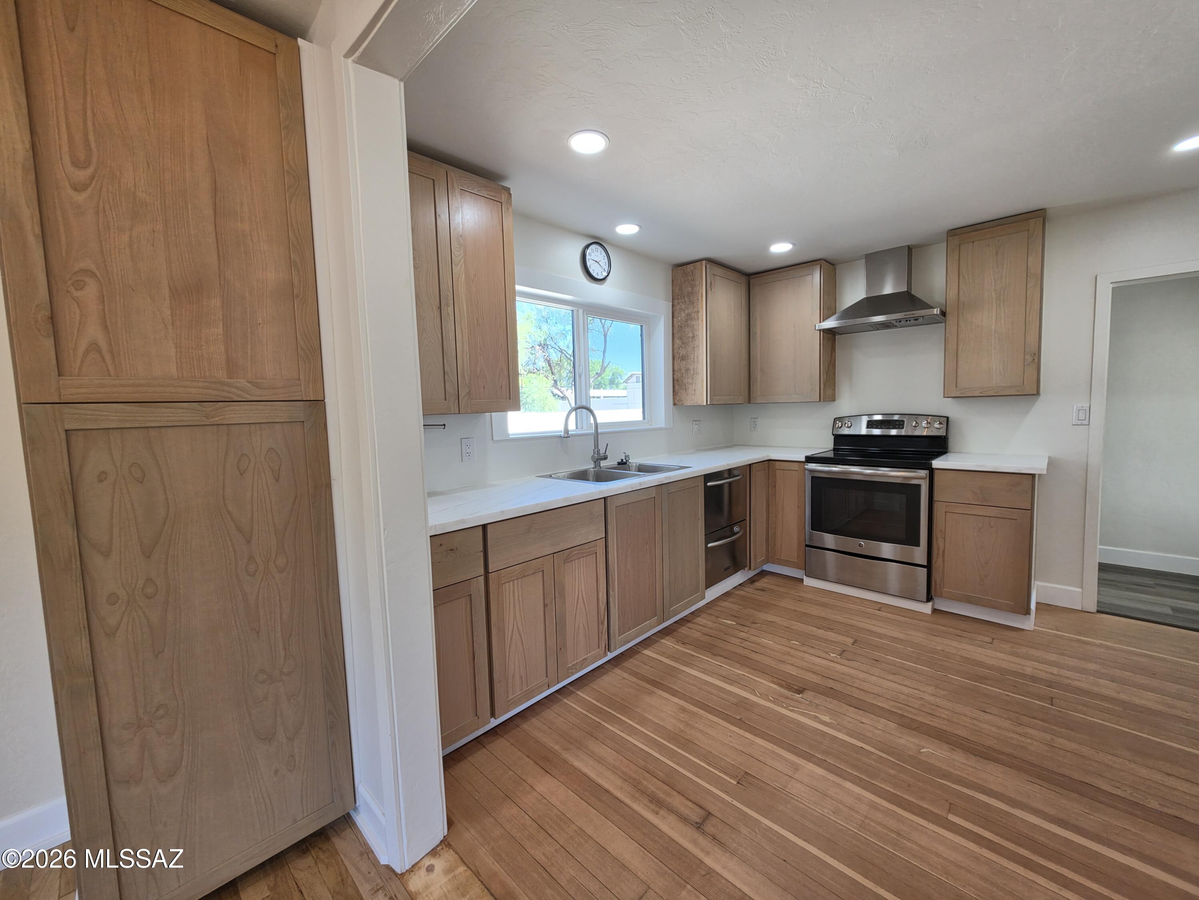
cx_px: 600
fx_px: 450
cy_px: 450
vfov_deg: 89.9
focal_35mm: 13
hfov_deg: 106.2
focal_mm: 2.2
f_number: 1.9
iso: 50
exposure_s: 1/120
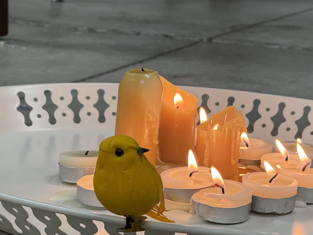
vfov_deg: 14.5
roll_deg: -2.2
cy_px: 141
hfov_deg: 19.2
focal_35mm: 102
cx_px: 202
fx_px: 922
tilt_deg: -14.1
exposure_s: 1/120
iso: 160
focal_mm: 9
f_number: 2.8
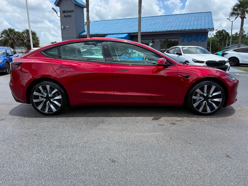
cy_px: 93
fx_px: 172
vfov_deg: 56.8
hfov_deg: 71.6
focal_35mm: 24
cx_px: 124
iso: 80
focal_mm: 6.76
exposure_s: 1/3021
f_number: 1.78
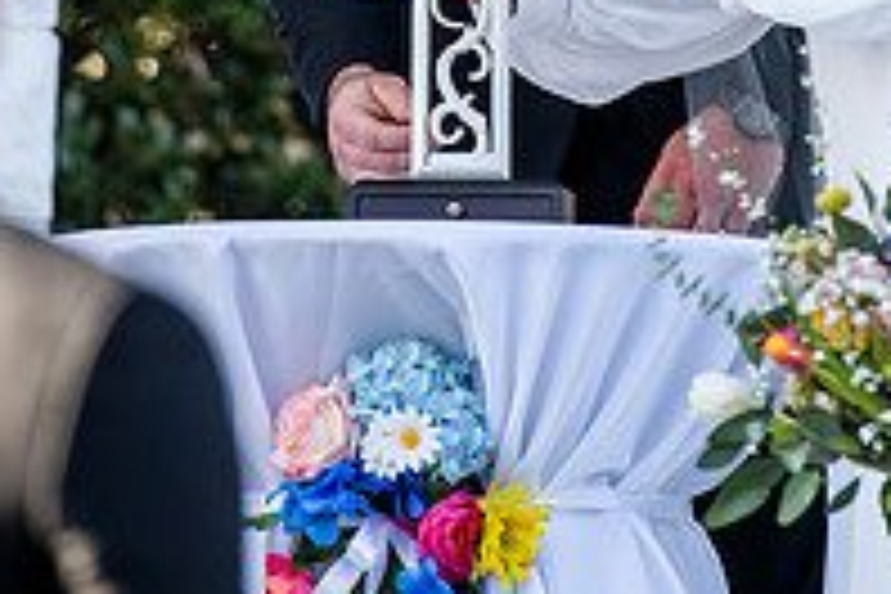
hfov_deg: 3.5
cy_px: -205
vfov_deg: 2.3
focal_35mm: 585
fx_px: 14478
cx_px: 536
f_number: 3.5
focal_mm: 200
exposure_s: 1/250
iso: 200
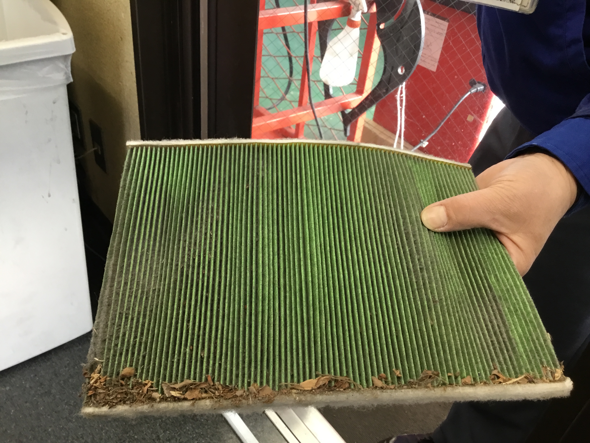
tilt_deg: -36.3
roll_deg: -7.7
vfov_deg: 45.4
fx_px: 528
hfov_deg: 58.4
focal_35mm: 31
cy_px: 222
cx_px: 295
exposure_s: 1/30
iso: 80
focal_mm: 3.3
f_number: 2.4
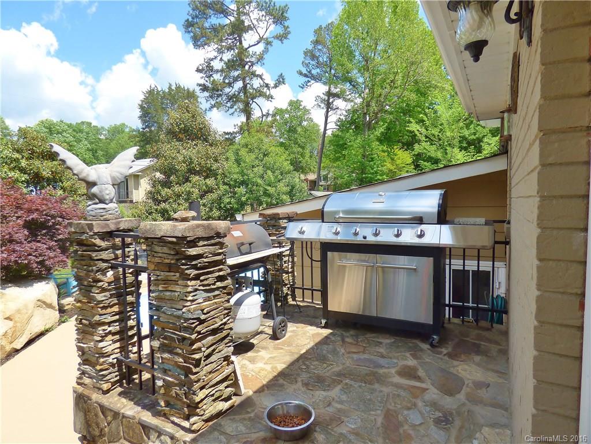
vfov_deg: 66.0
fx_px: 341
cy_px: 222
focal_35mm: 20
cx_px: 296
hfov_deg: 81.7
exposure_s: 1/1000
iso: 100
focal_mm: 3.58
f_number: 2.8
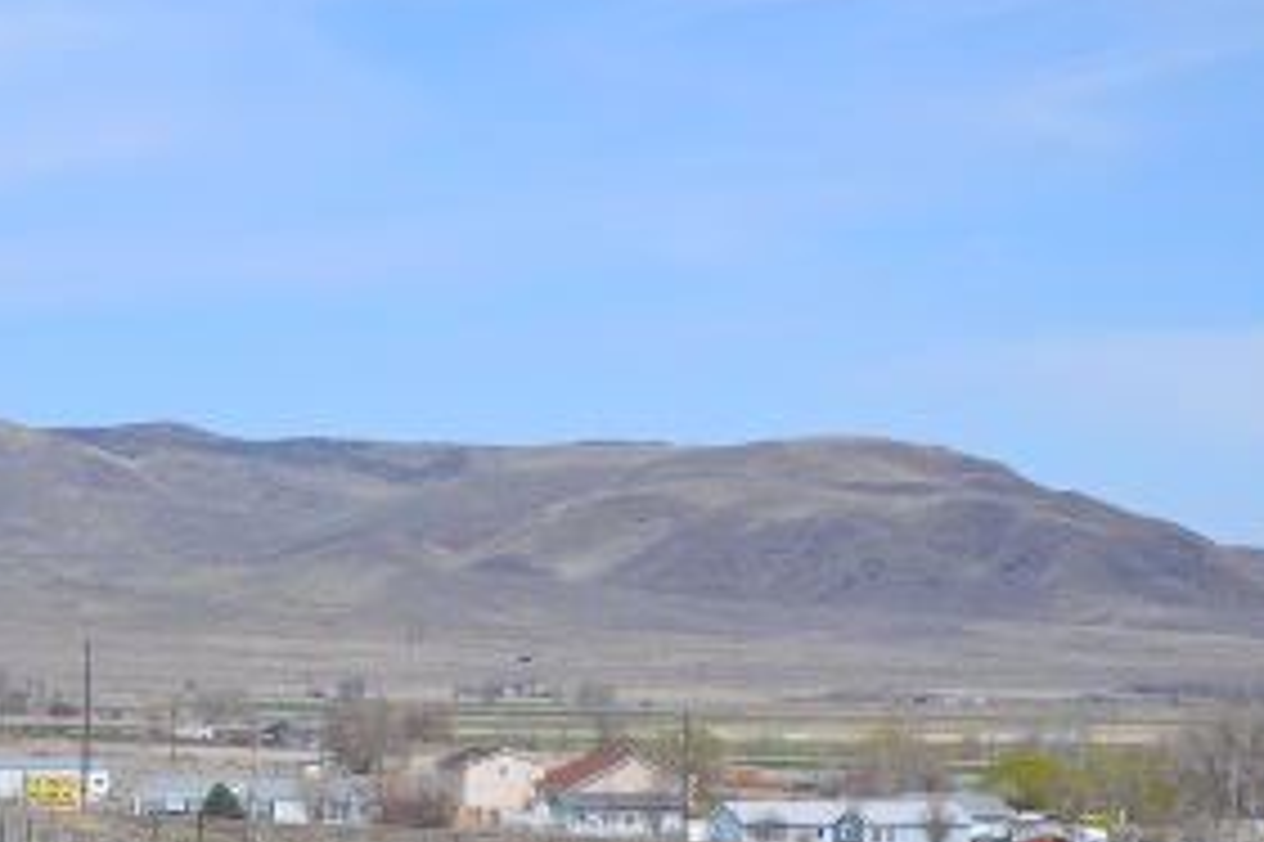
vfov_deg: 8.3
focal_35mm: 164
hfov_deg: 12.5
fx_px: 5755
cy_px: 723
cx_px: 243
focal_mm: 48
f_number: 7.1
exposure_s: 1/400
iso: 100
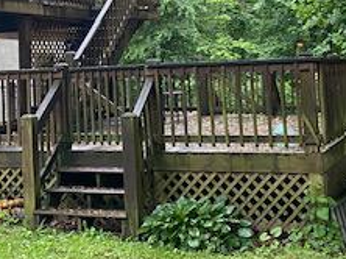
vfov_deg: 19.2
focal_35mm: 75
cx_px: 104
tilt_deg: +4.2
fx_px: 749
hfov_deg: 25.8
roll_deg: +1.8
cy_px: 22
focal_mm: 4.25
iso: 160
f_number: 1.8
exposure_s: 1/60
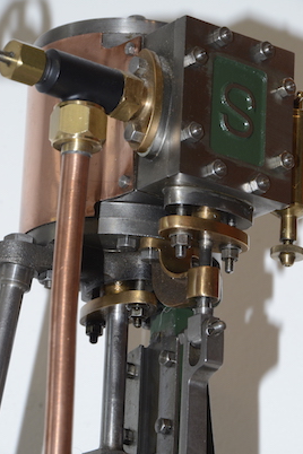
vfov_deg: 9.0
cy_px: 229
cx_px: 152
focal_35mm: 228
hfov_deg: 6.0
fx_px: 2878
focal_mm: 150
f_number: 13
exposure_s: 1/60
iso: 800
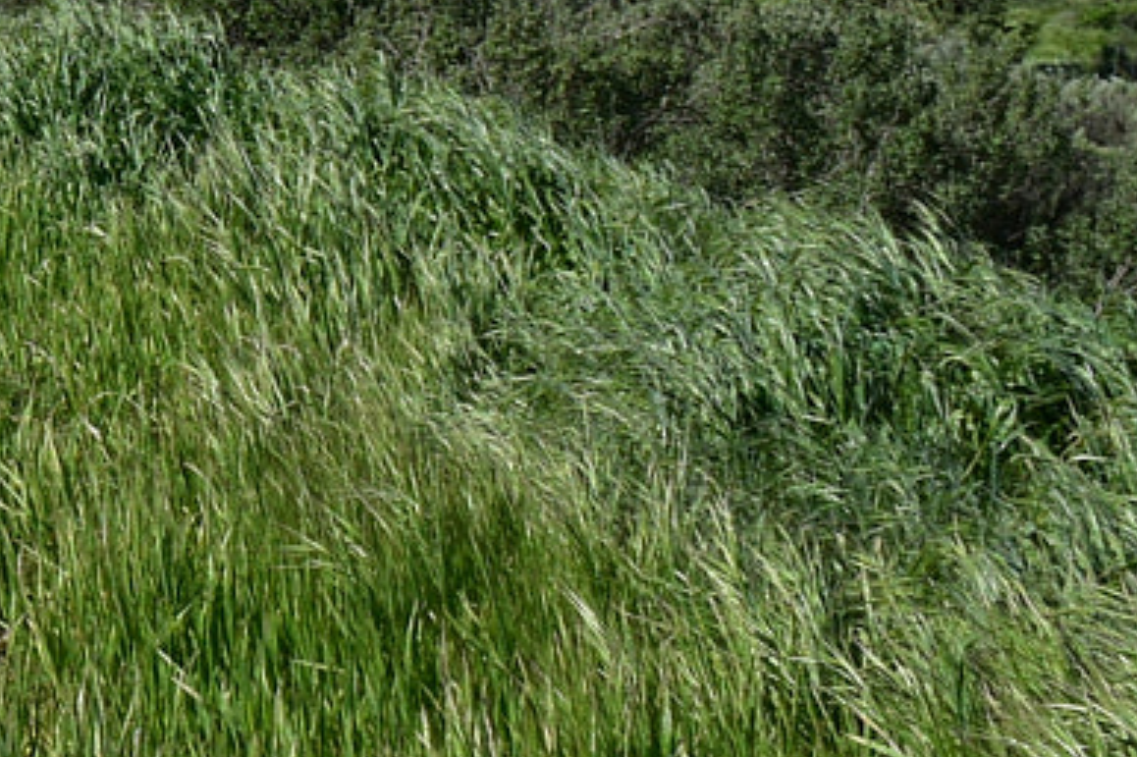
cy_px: -383
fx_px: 3536
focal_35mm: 112
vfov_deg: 11.7
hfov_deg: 16.1
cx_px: -754
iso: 360
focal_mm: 18
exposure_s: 1/500
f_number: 11
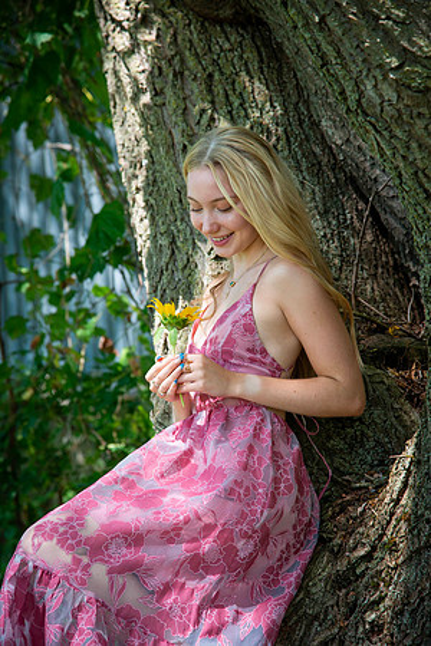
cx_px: 216
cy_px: 323
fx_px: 2155
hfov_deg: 11.4
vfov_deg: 17.1
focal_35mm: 120
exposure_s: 1/160
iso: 320
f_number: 5.6
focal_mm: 120
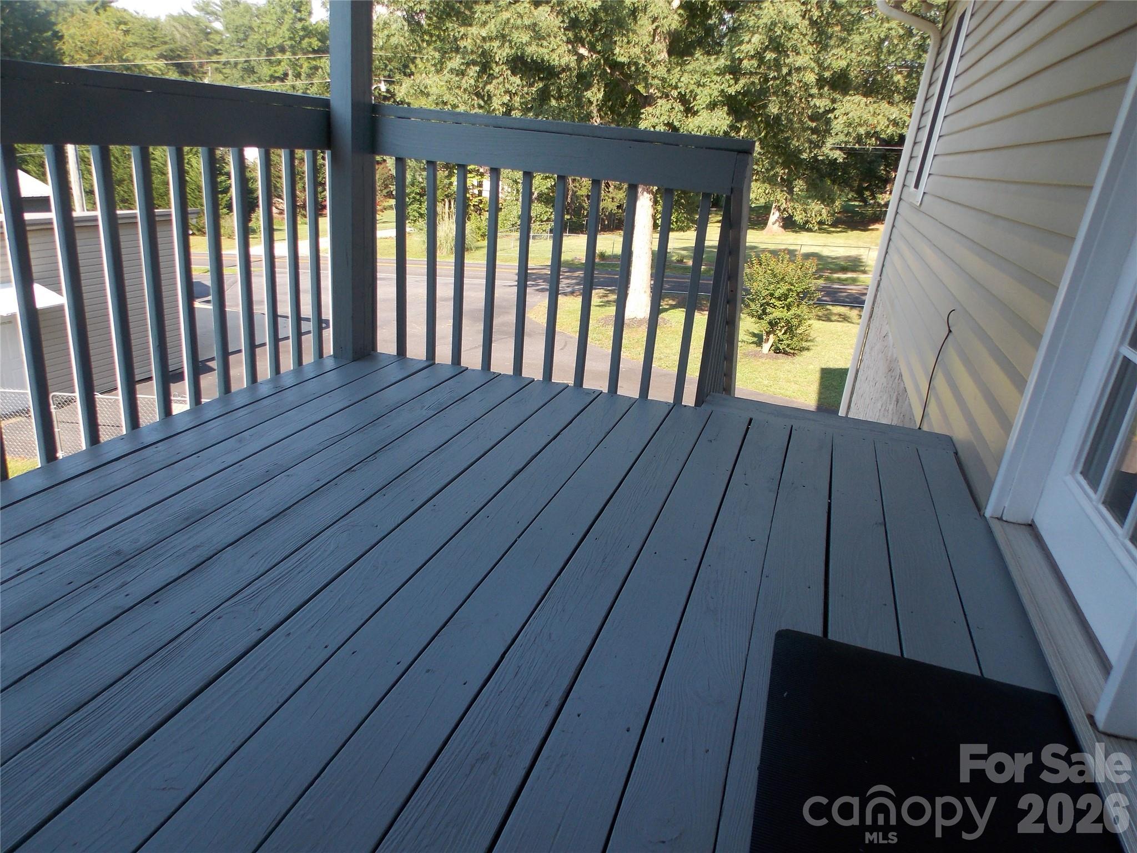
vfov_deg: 56.8
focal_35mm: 24
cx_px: 568
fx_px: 788
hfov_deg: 71.6
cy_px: 426
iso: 80
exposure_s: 1/250
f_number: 3.1
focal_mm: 4.3
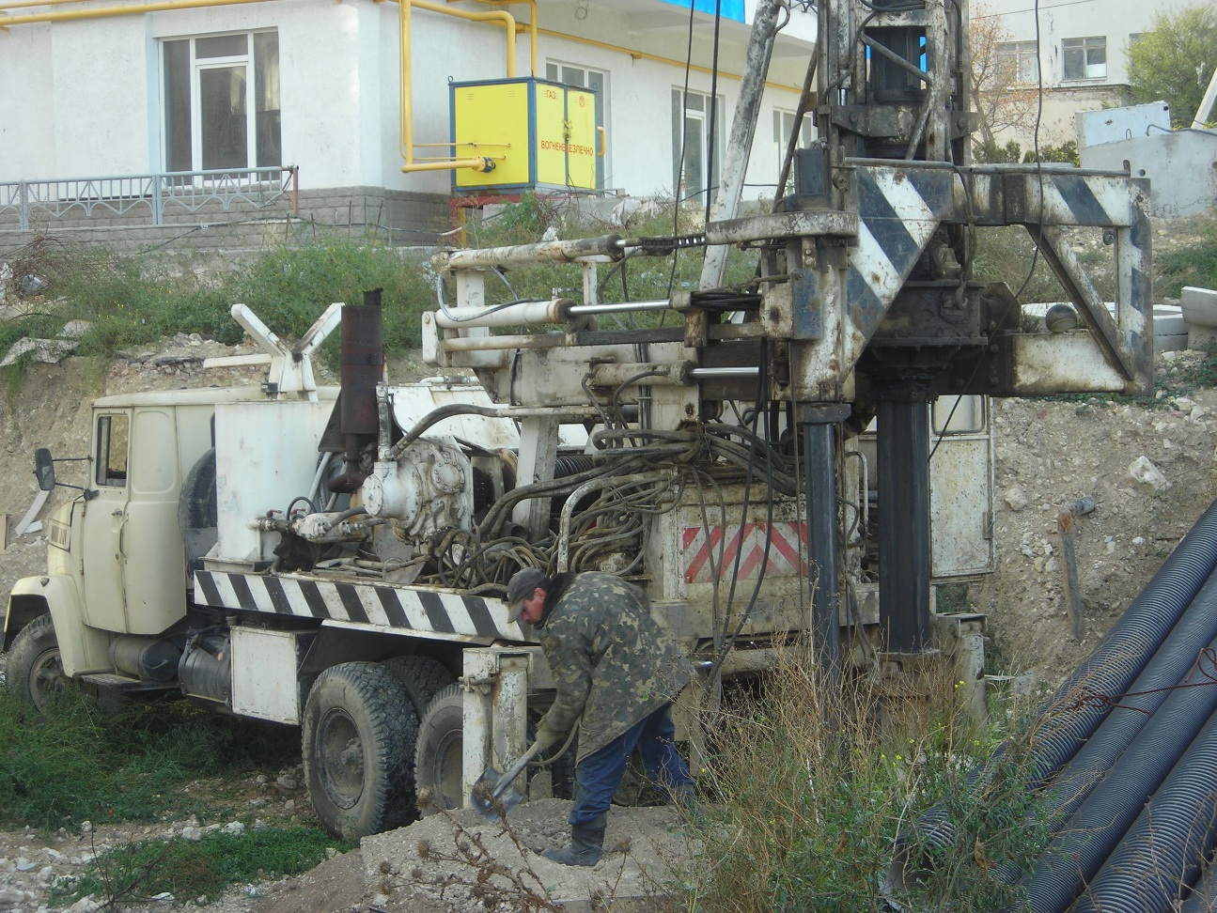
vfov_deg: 19.1
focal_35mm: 77
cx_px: 608
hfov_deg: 25.3
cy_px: 456
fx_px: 2708
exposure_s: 1/60.1
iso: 50
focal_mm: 12.7
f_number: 4.2
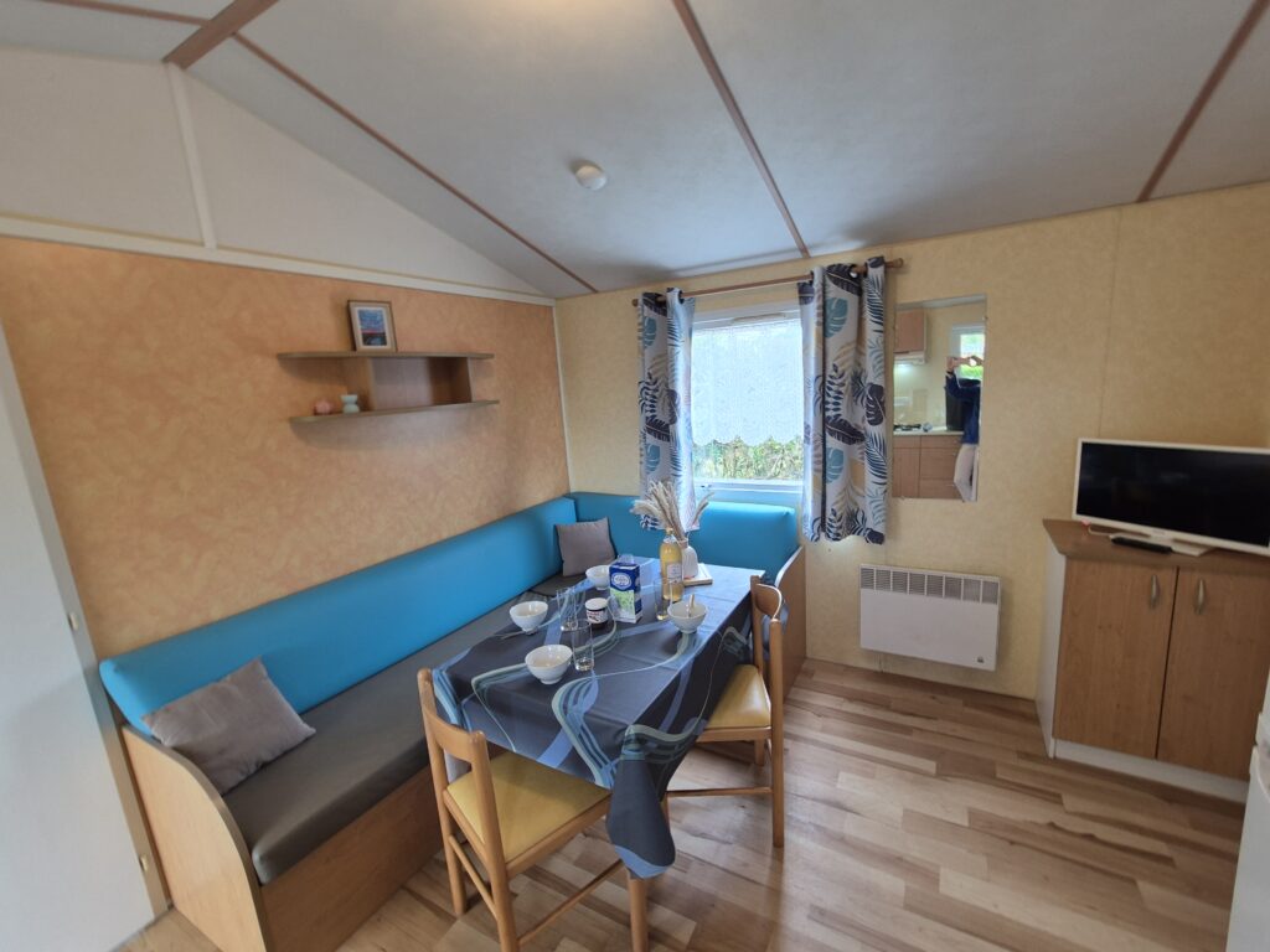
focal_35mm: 13
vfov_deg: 89.9
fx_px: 477
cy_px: 476
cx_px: 635
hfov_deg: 106.2
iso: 80
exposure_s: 1/50
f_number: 2.2
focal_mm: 2.2
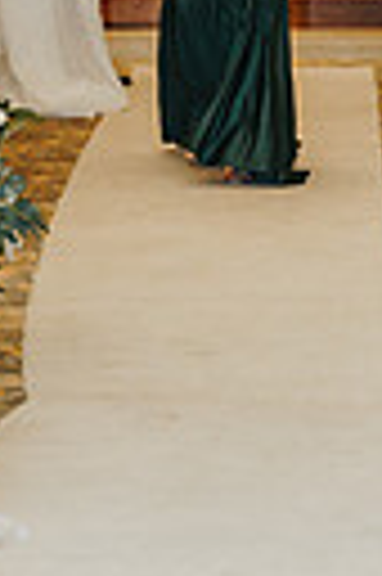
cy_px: -130
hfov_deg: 5.2
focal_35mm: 264
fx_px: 4213
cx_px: 211
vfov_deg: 7.7
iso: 2000
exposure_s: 1/250
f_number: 3.2
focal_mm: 75
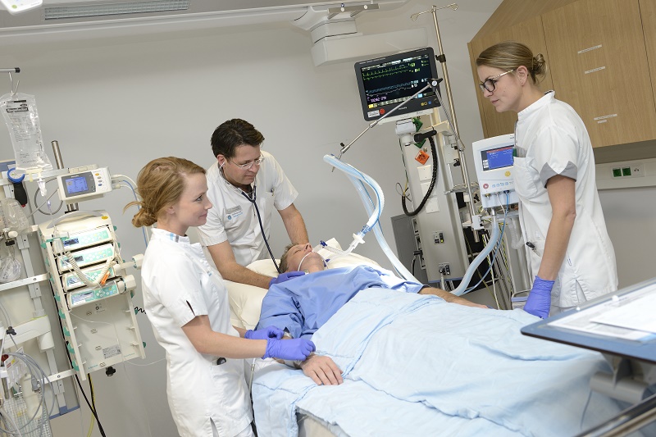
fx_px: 656
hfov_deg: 53.1
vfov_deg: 36.9
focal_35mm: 36
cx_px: 328
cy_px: 218
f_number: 6.3
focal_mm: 36
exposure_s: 1/80
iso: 640
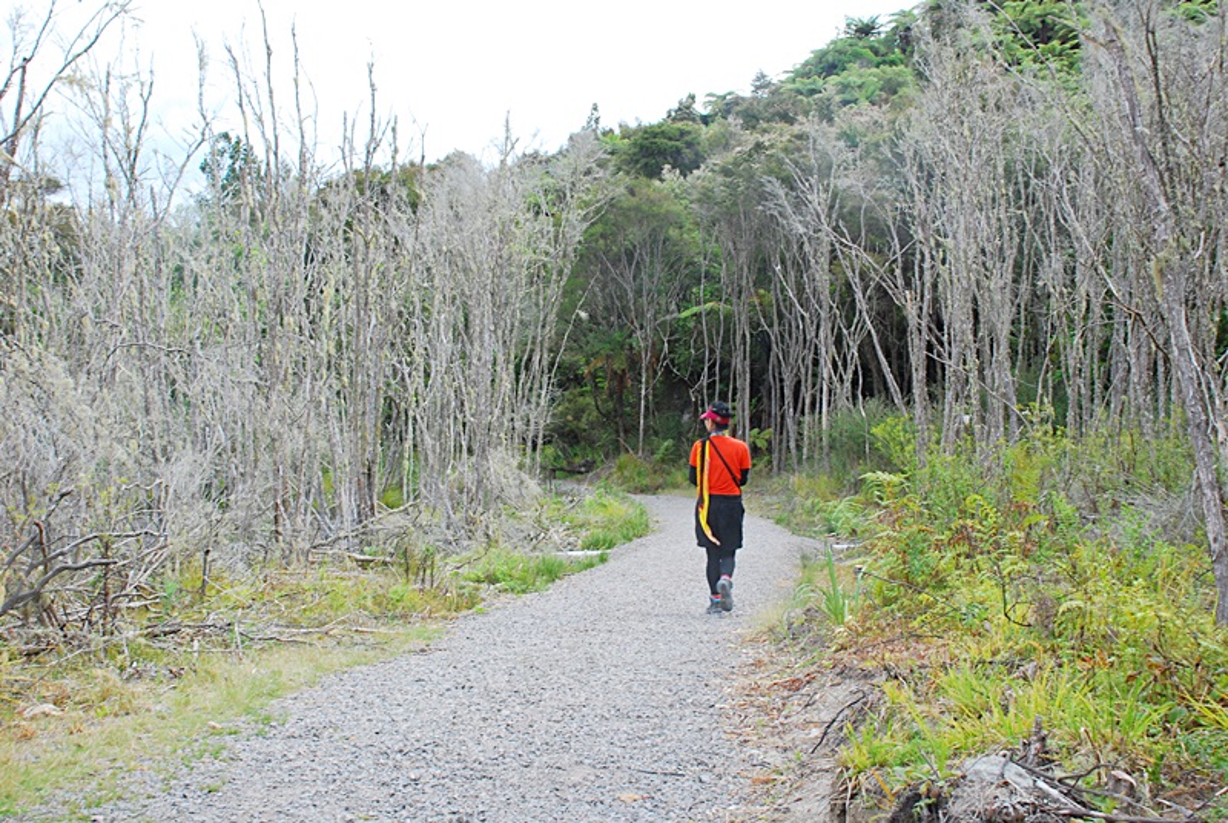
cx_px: 614
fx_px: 1588
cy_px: 412
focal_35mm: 46
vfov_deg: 29.0
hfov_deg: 42.3
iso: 400
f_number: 18
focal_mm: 31
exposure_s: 1/60
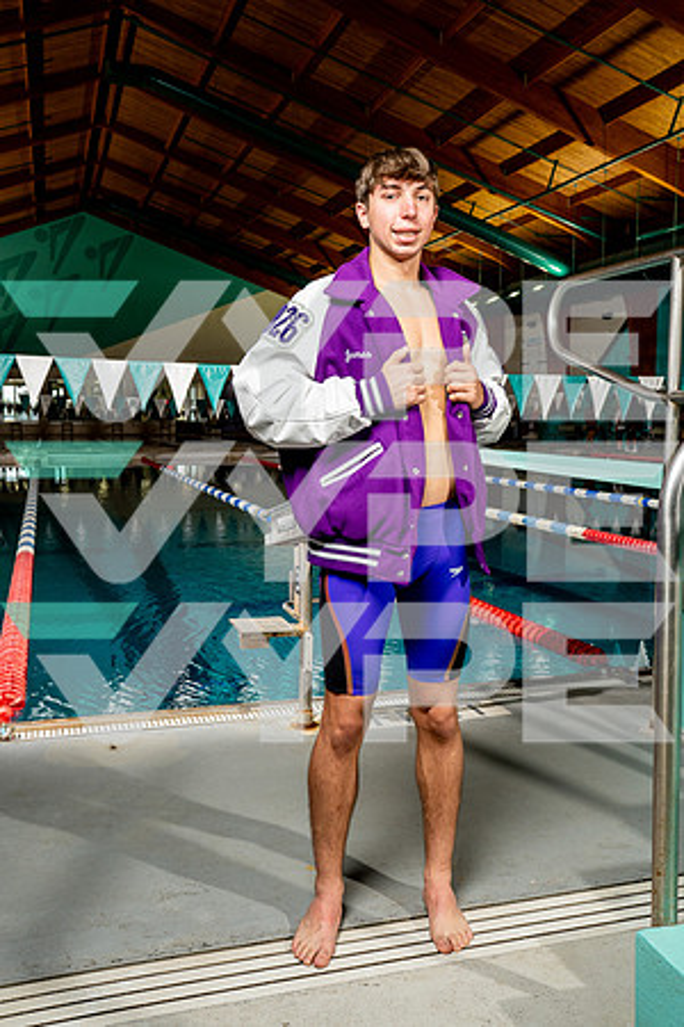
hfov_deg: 38.9
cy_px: 514
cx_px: 342
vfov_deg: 55.8
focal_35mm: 34
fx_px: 969
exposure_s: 1/250
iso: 640
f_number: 6.3
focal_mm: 34
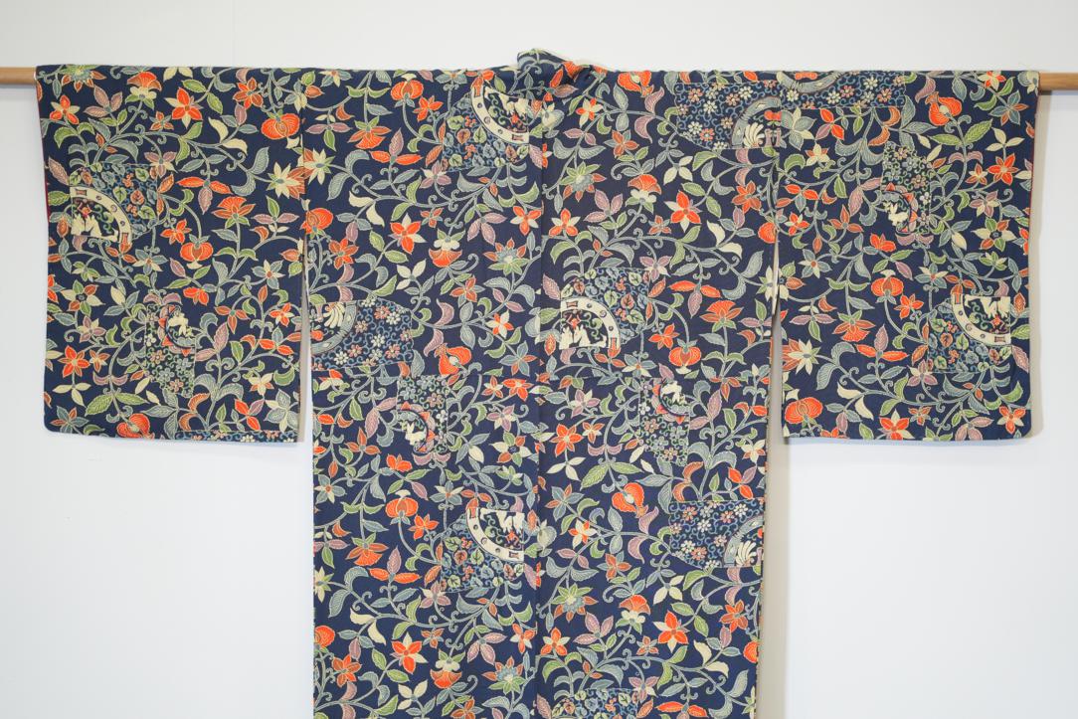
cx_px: 539
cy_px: 360
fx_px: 3144
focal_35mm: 105
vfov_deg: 13.0
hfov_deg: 19.5
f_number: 4
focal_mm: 105
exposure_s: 1/125
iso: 1600
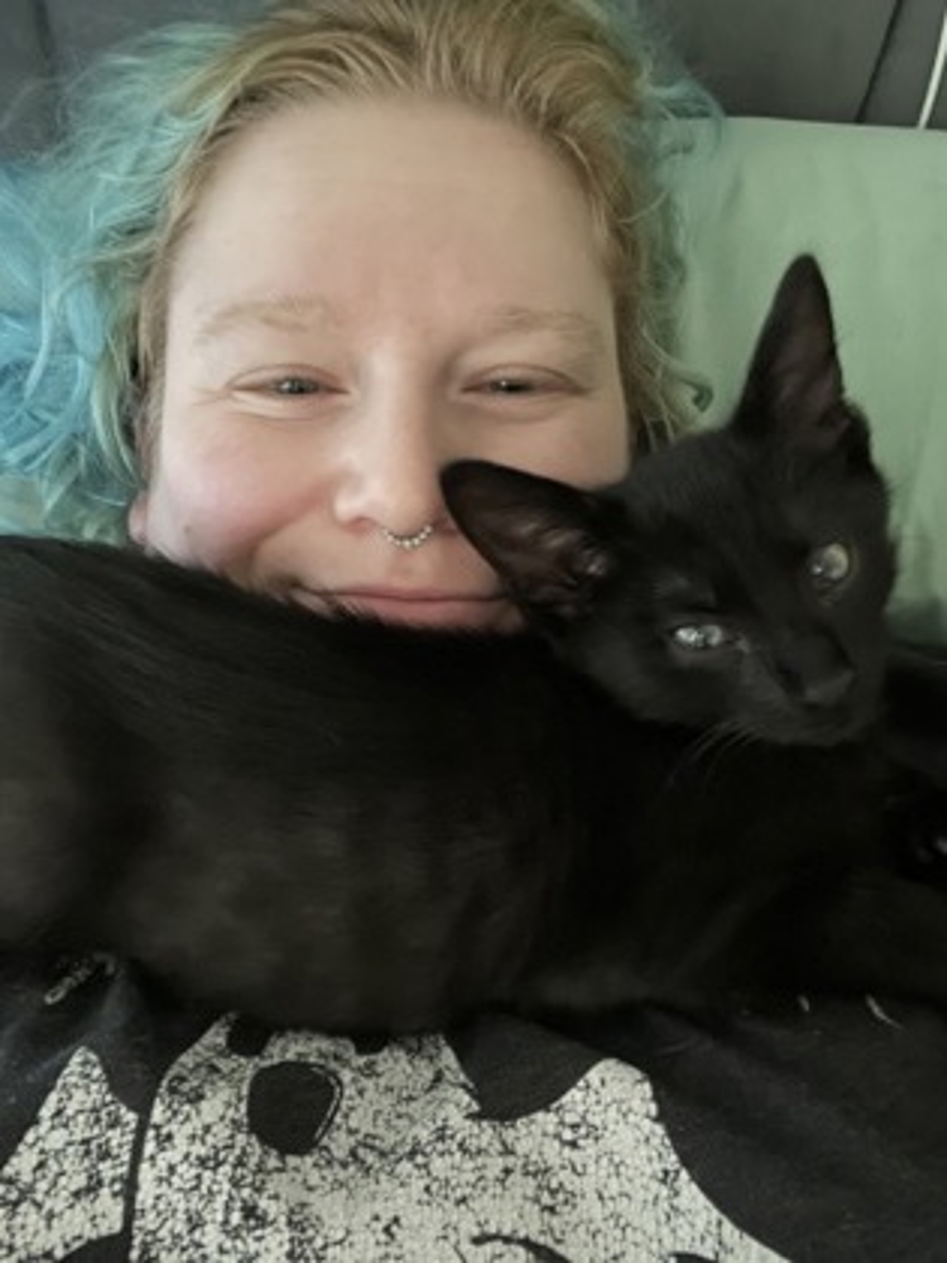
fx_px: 1094
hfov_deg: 46.8
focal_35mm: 30
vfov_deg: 60.0
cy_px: 632
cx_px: 474
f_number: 2.2
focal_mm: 2.71
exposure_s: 1/7
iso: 800
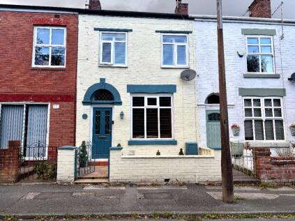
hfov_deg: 67.3
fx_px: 222
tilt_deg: +6.8
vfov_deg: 53.0
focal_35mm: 26
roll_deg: +0.8
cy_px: 110
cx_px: 148
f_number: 1.6
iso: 40
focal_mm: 5.96
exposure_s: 1/265
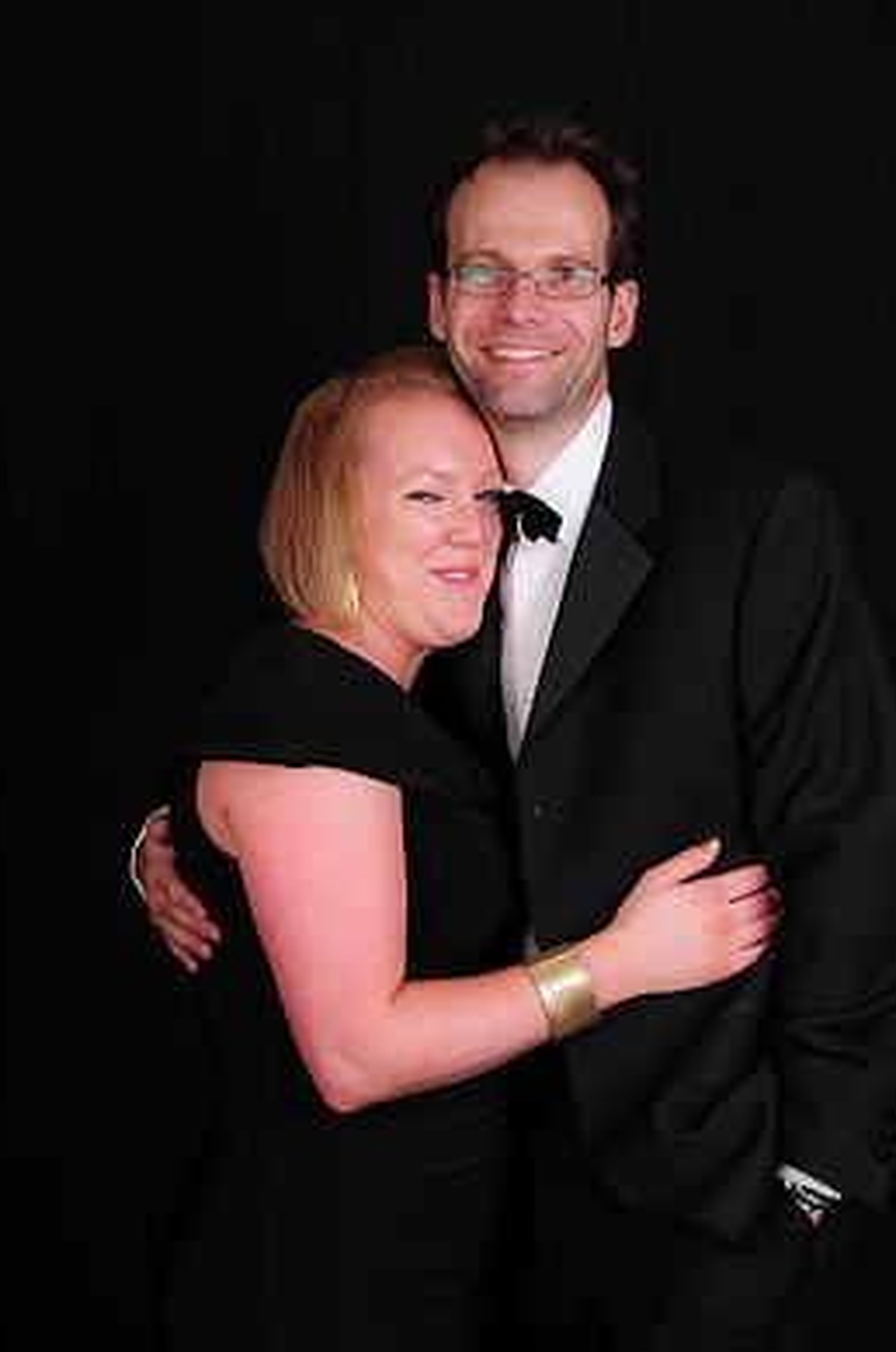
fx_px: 2210
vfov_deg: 34.0
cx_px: 471
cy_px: 660
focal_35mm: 59
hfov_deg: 22.9
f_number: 8
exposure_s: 1/125
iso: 200
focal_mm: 34
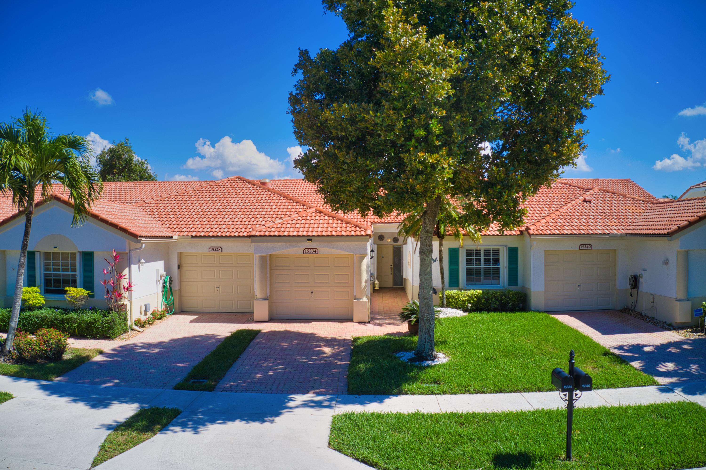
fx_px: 549
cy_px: 235
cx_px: 353
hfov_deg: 65.5
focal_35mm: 28
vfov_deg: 46.4
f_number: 5.6
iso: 100
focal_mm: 10.26
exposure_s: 1/400
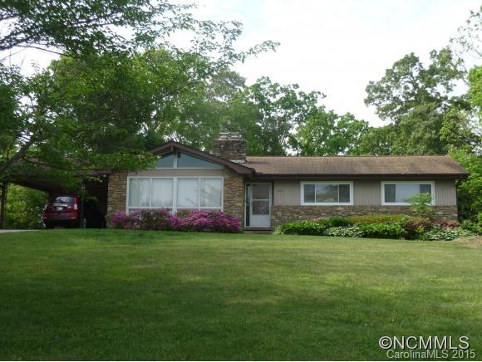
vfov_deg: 36.0
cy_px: 181
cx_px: 241
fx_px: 557
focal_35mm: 40
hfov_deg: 46.8
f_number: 3.9
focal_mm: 6.7
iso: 100
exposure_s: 1/400
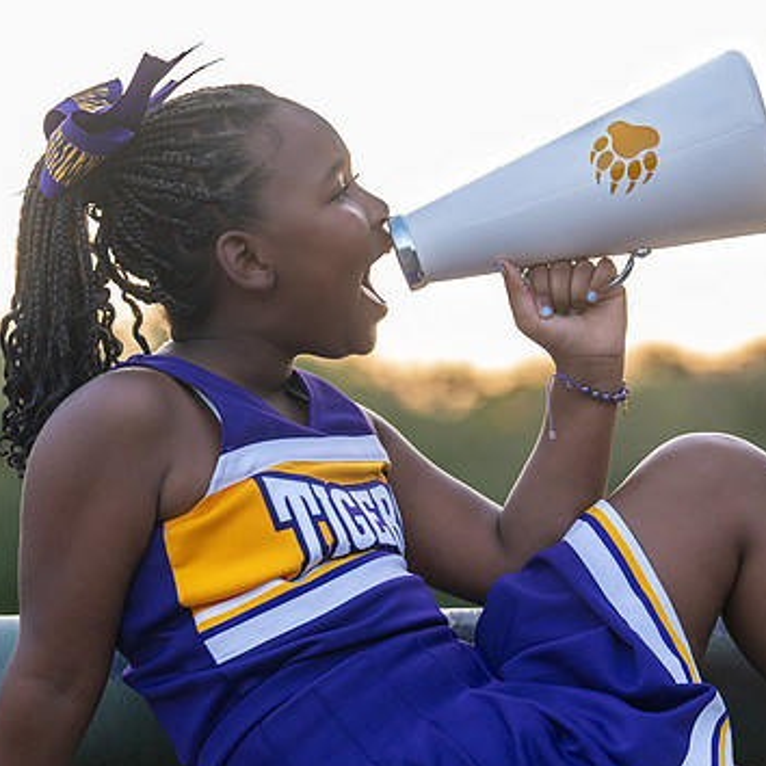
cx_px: 335
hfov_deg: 10.7
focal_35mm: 163
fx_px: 4081
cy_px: 378
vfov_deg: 10.7
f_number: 3.2
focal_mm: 112
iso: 640
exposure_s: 1/320
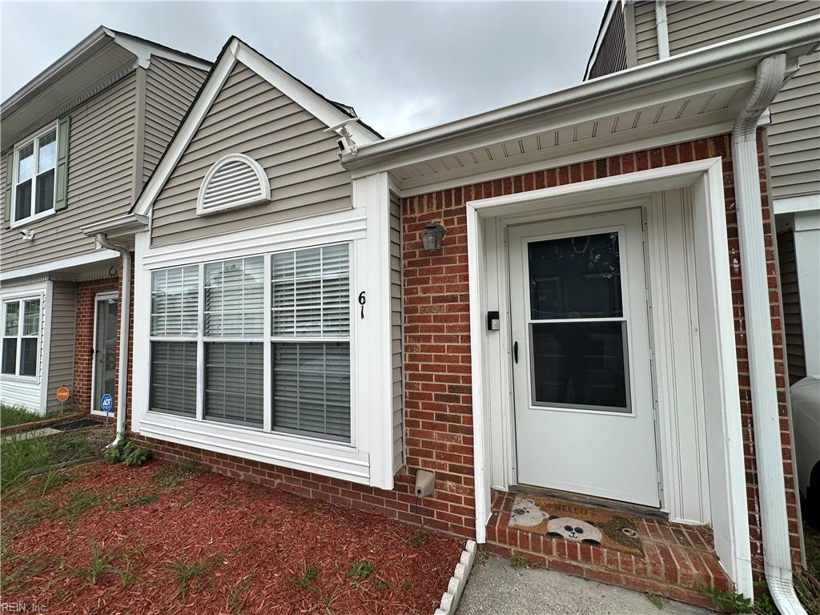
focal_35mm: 14
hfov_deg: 102.1
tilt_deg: +3.1
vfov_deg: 85.7
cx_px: 410
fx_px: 332
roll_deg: +1.1
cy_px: 308
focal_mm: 2.22
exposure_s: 1/1304
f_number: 2.2
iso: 50
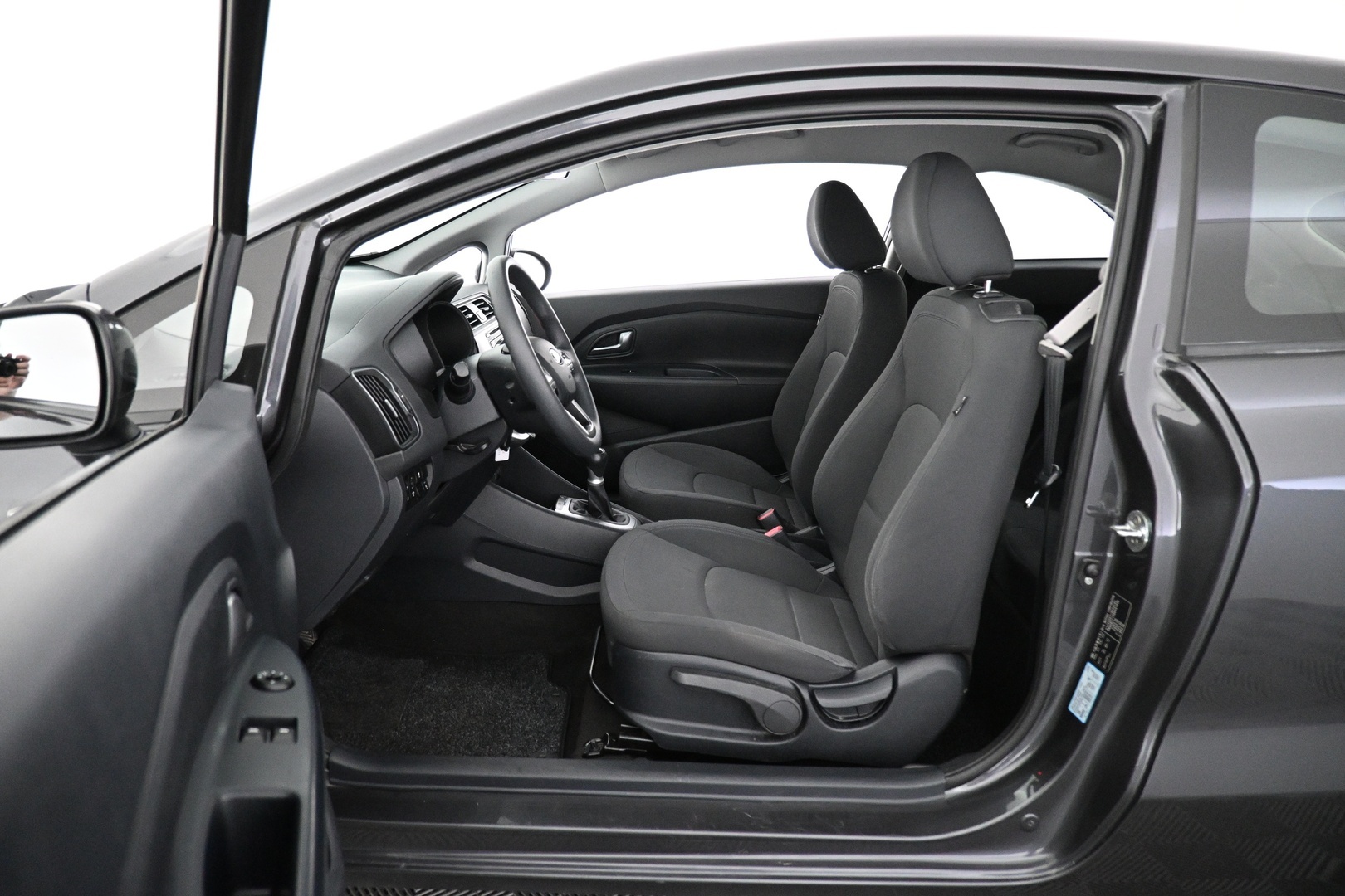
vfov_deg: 53.1
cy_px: 448
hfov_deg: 73.7
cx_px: 672
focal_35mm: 24
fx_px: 897
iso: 4000
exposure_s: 1/50
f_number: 3.5
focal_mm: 16
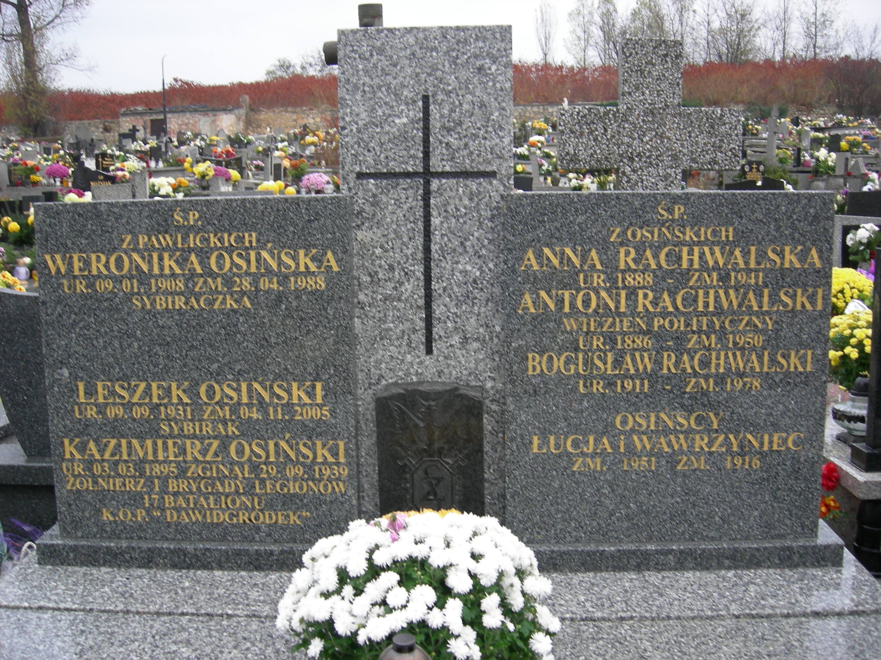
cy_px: 330
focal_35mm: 36
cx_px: 440
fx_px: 916
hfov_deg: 51.4
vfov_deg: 39.7
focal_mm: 7.5
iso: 64
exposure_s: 1/69
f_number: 3
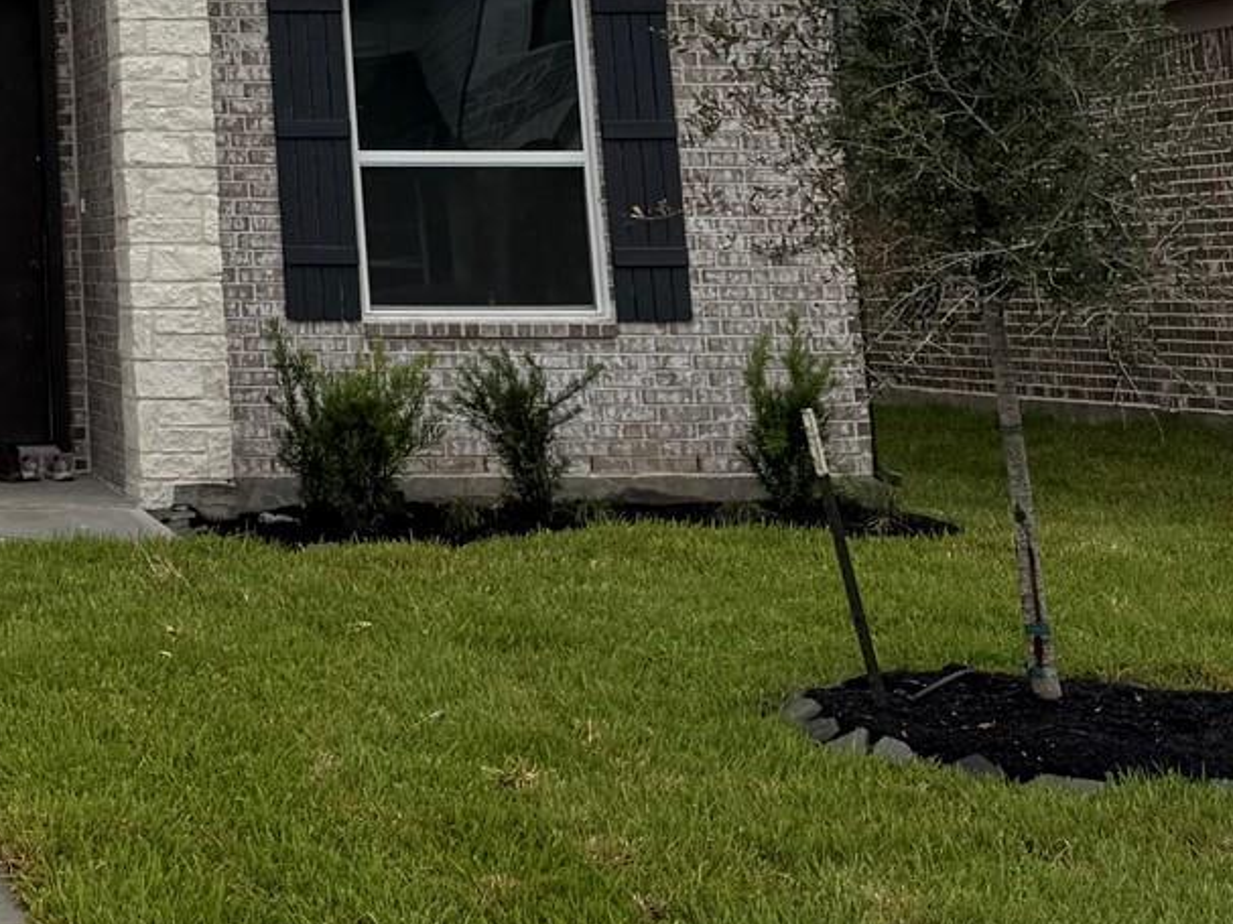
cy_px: -349
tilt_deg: +12.4
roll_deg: +0.3
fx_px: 2885
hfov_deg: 21.9
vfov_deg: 16.9
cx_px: -325
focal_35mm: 81
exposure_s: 1/3953
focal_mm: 6.76
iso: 80
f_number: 1.78
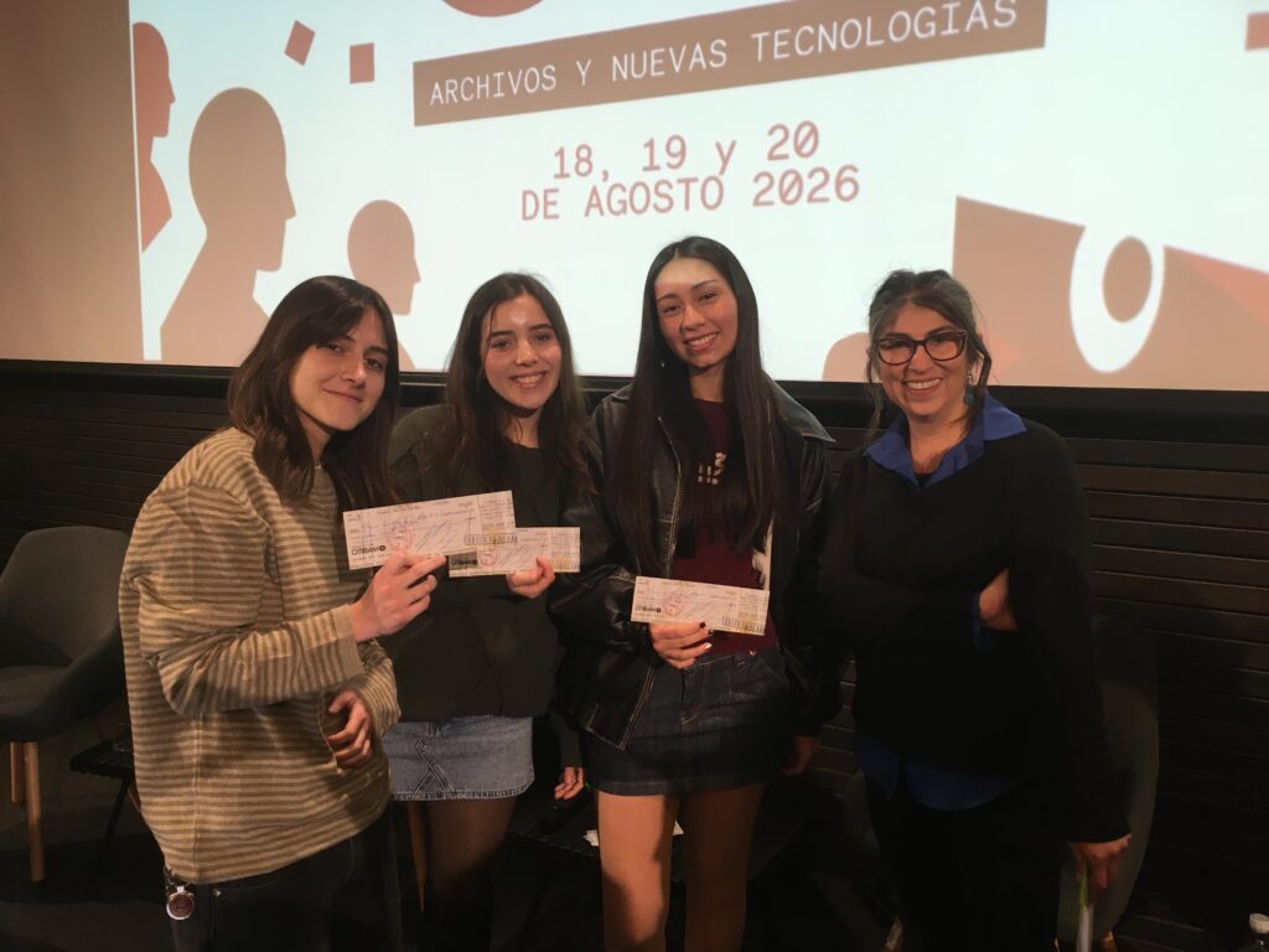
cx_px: 634
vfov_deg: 48.2
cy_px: 476
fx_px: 1063
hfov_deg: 61.7
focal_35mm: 29
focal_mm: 4.15
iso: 64
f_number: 2.2
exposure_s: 1/33
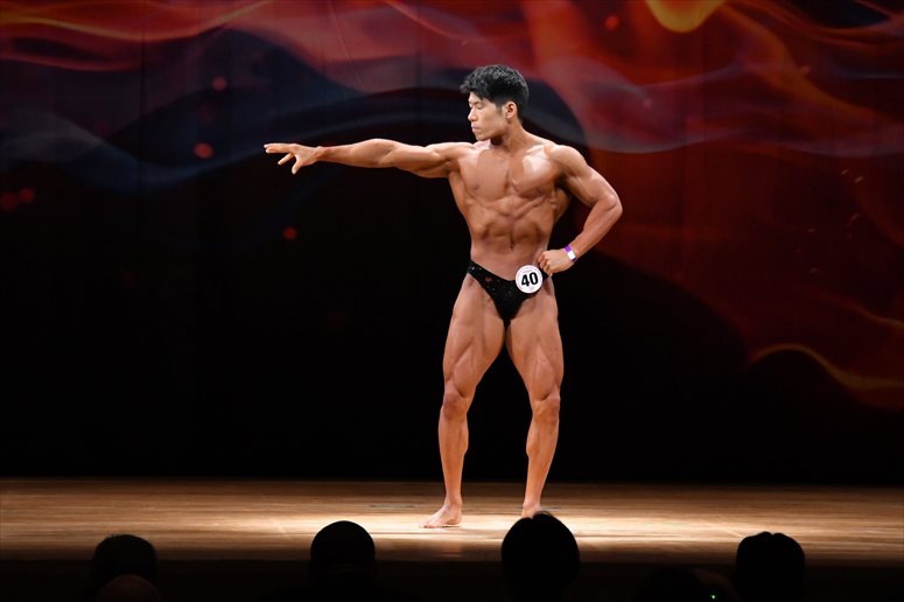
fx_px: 5447
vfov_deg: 6.3
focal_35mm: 217
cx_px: 452
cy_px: 301
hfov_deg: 9.5
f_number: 5.6
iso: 4000
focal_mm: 145
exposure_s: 1/400
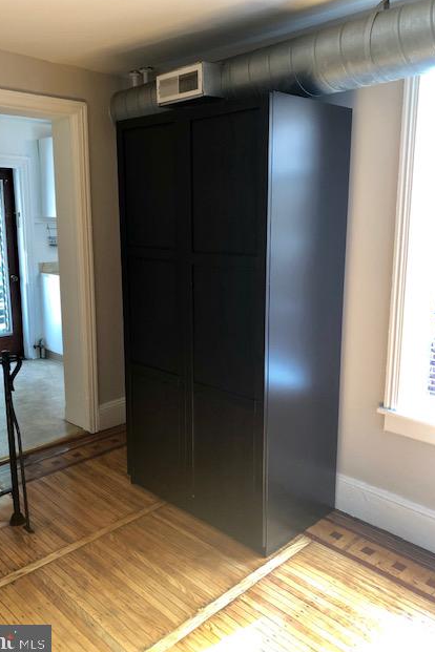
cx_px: 194
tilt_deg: -10.8
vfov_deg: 61.9
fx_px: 544
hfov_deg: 43.5
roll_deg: +0.7
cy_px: 324
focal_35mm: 30
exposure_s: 1/24
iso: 40
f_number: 1.8
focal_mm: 3.99
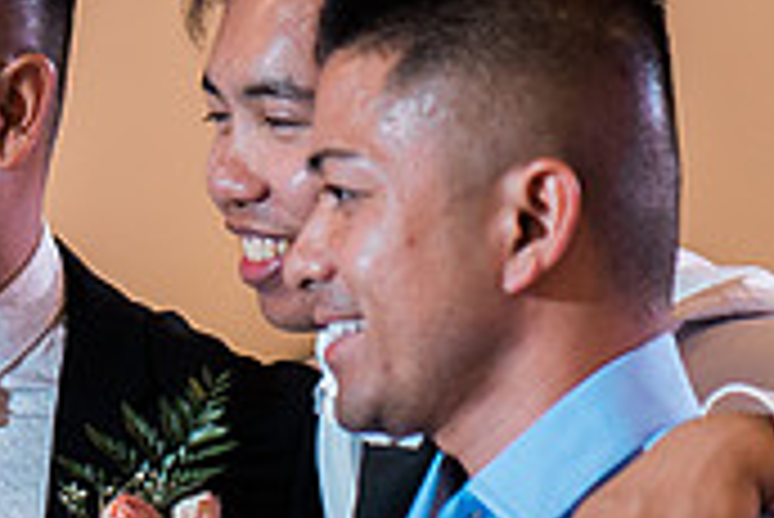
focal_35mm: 429
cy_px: 529
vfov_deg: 3.2
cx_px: -180
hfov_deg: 4.8
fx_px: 9231
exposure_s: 1/160
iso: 800
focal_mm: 85
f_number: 2
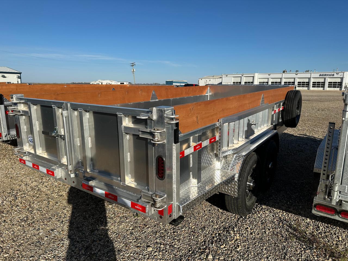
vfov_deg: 56.8
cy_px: 130
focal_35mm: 24
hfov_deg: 71.6
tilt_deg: -9.8
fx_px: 241
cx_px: 174
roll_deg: -0.7
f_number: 1.78
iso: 80
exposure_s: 1/6623
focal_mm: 6.86
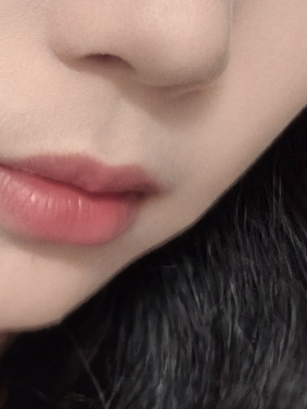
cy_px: 213
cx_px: -67
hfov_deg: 16.6
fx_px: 1005
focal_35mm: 85
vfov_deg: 23.0
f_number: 2.4
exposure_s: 1/33.3
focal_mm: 2.7
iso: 500
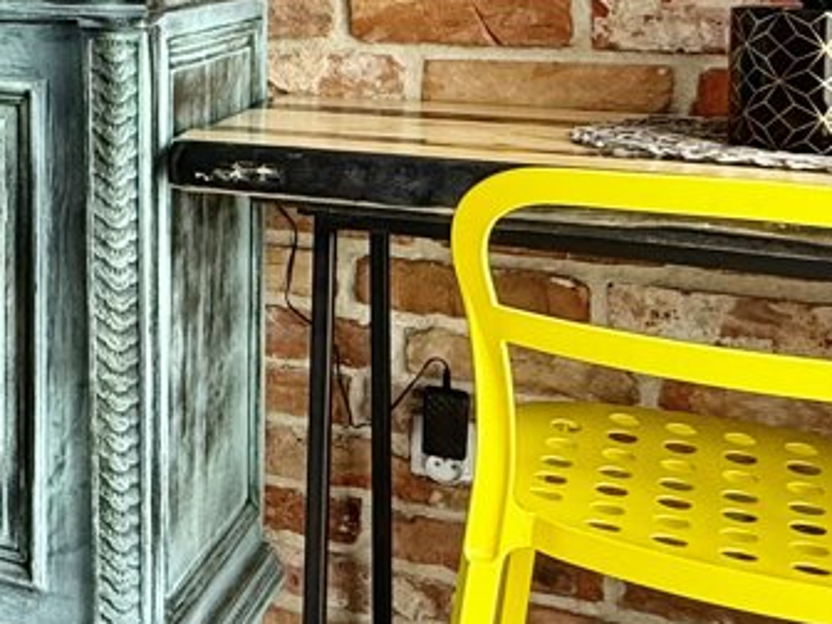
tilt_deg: -3.7
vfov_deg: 23.5
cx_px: -262
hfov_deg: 26.9
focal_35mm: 60
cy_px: 10
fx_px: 1442
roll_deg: +0.4
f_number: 2.2
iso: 100
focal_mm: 2.22
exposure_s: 1/99
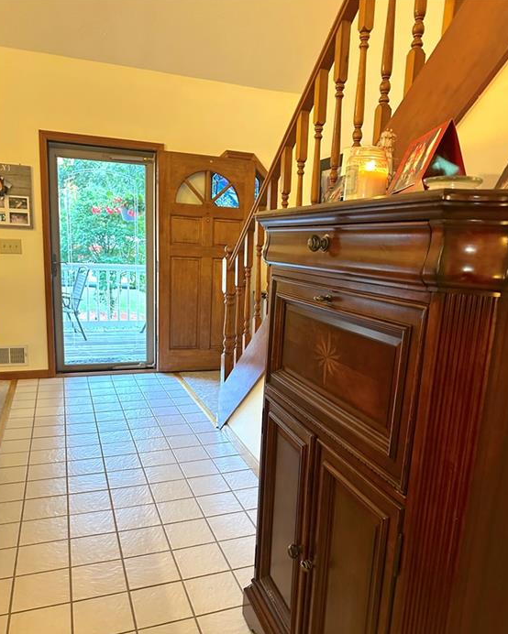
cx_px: 254
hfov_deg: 55.0
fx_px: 488
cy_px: 348
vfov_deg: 65.9
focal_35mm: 26
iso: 640
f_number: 1.78
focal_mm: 6.86
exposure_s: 1/60
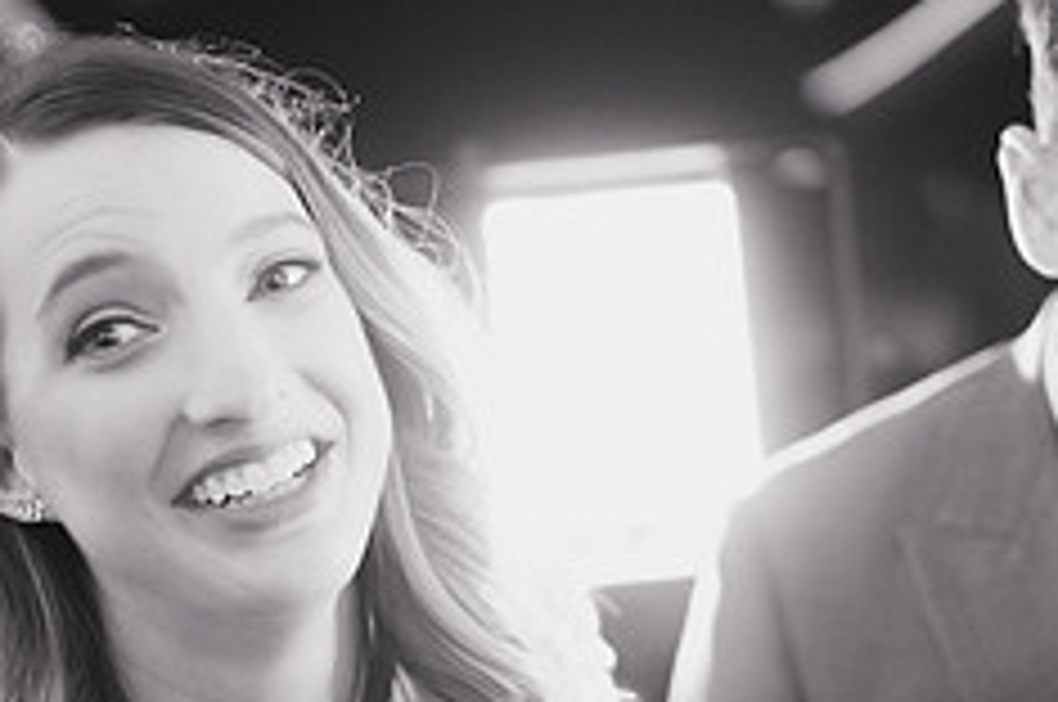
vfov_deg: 14.1
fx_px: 2817
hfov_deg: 21.2
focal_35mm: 96
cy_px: 560
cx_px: 720
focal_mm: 35
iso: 1250
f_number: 1.4
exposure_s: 1/200
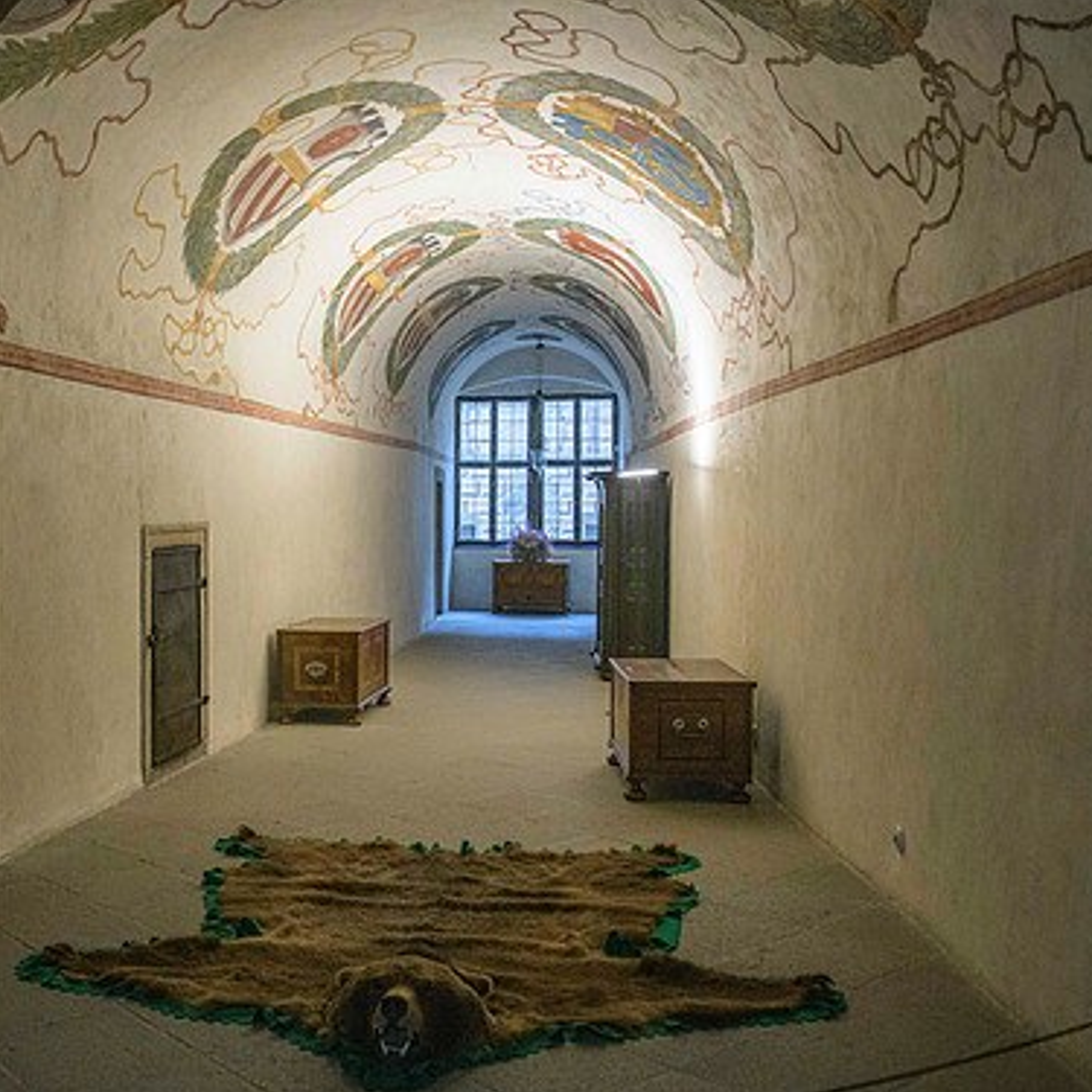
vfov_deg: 44.9
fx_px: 1321
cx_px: 373
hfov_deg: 44.3
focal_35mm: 37
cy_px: 549
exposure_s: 1/60
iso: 4000
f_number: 4.5
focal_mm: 28
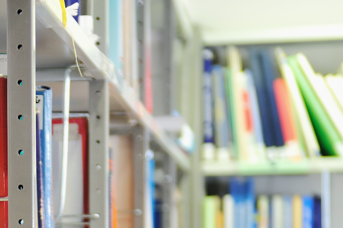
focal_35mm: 253
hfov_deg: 8.0
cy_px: 411
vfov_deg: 5.3
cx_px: -193
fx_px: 2406
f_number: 2.8
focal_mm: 45
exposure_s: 1/10
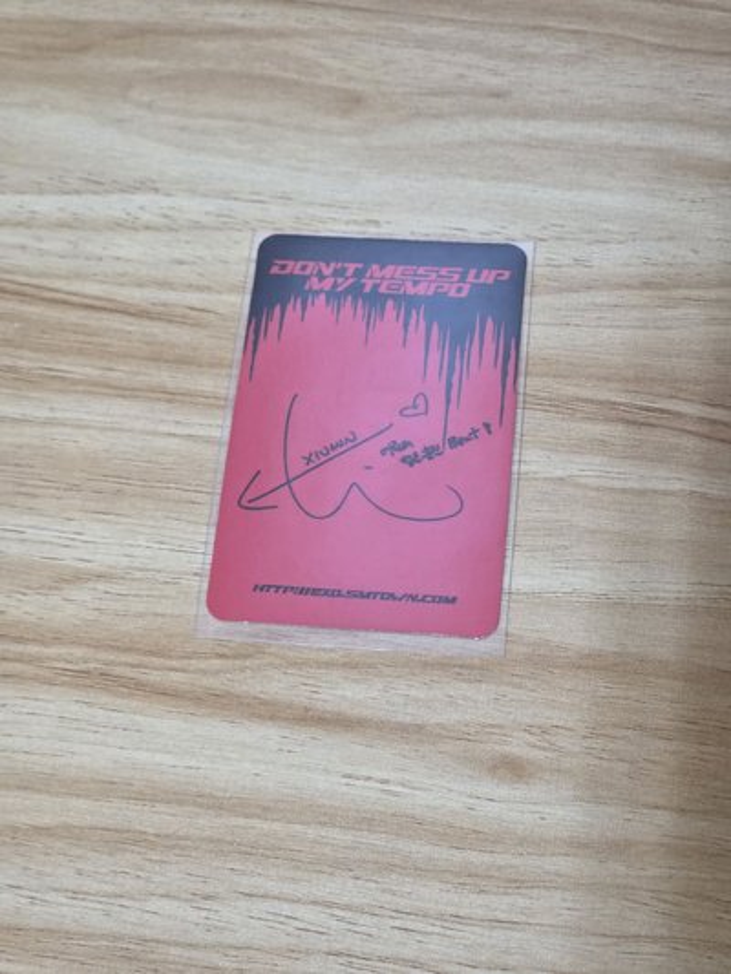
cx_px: 366
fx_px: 1942
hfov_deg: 21.3
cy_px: 487
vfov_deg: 28.2
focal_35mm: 69
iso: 320
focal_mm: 7.9
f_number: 2.4
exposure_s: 1/60
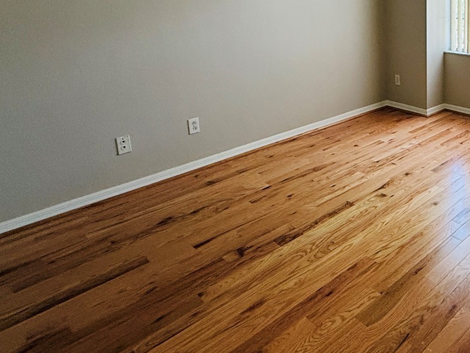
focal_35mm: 30
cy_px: 45
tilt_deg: -7.5
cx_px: 435
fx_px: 407
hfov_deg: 51.8
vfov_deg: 43.4
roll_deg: +0.1
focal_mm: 2.22
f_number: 2.2
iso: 200
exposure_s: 1/99
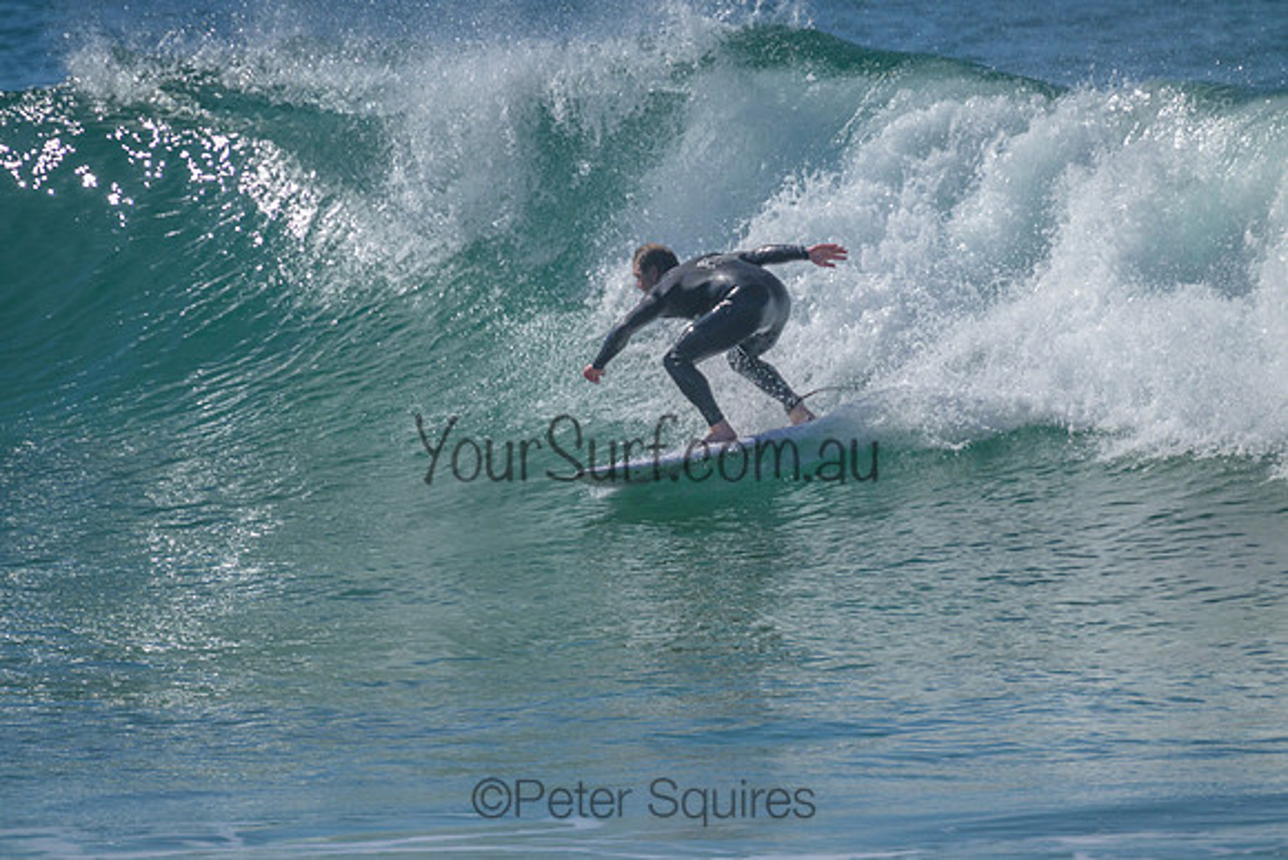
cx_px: 644
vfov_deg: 1.7
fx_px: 28628
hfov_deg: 2.6
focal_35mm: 800
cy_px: 430
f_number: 11
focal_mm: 800
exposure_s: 1/1600
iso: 1100
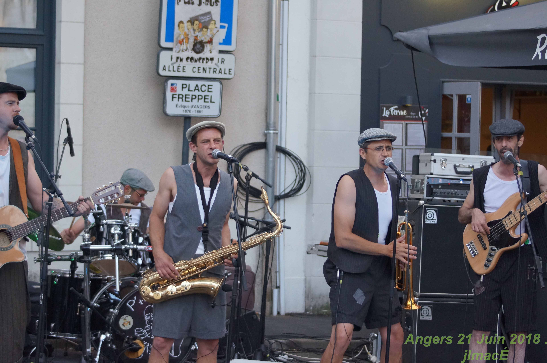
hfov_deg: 18.2
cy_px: 182
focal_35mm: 112
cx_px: 274
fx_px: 1708
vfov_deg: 12.2
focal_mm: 75
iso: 1000
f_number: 4.5
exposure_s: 1/160
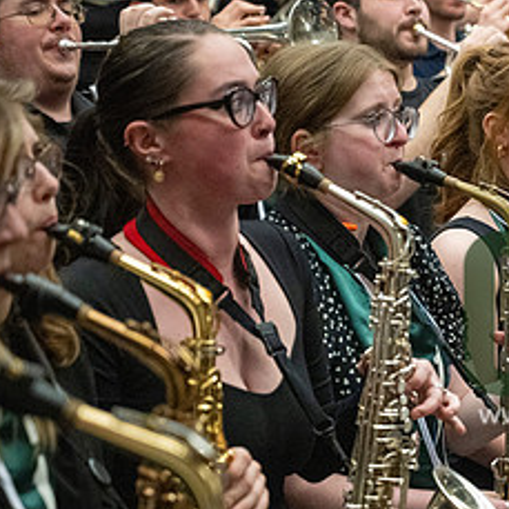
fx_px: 2512
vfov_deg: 11.6
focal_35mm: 151
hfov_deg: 11.3
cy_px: 337
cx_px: 631
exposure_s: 1/500
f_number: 4
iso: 10000
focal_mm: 70
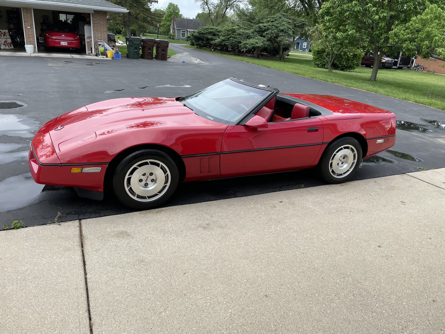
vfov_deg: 53.1
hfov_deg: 67.3
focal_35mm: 26
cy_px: 167
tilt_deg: -20.2
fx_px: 334
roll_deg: -4.6
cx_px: 222
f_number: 1.6
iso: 32
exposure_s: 1/1350
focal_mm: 4.2
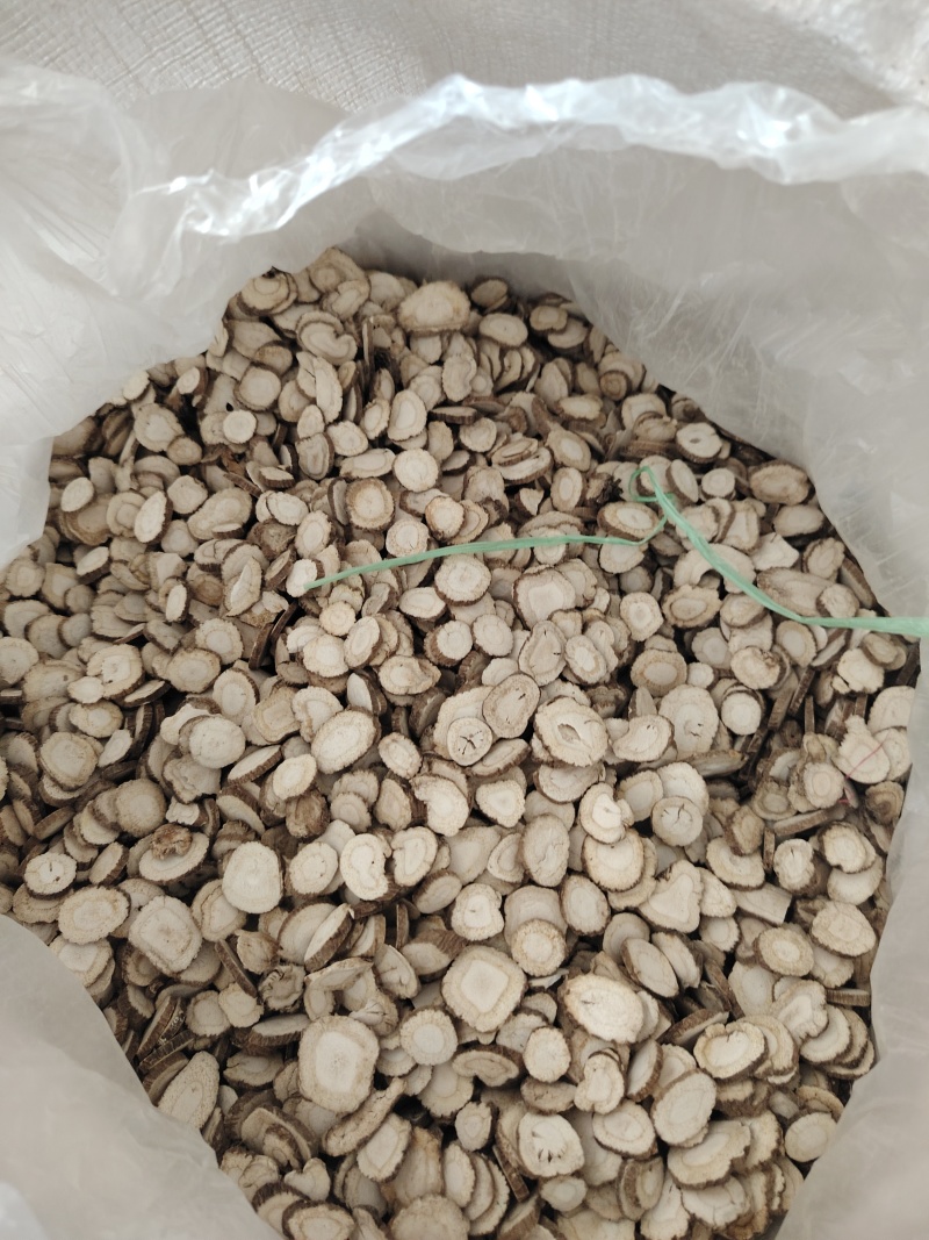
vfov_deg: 71.6
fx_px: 859
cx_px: 464
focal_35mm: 24
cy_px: 620
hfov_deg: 56.8
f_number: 1.75
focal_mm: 5.25
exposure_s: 1/33.3
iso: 1588
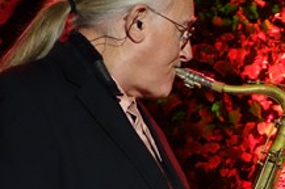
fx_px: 2150
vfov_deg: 5.0
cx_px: 282
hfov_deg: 7.6
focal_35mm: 272
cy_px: 177
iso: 2500
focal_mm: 37.1
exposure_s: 1/100
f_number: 4.9
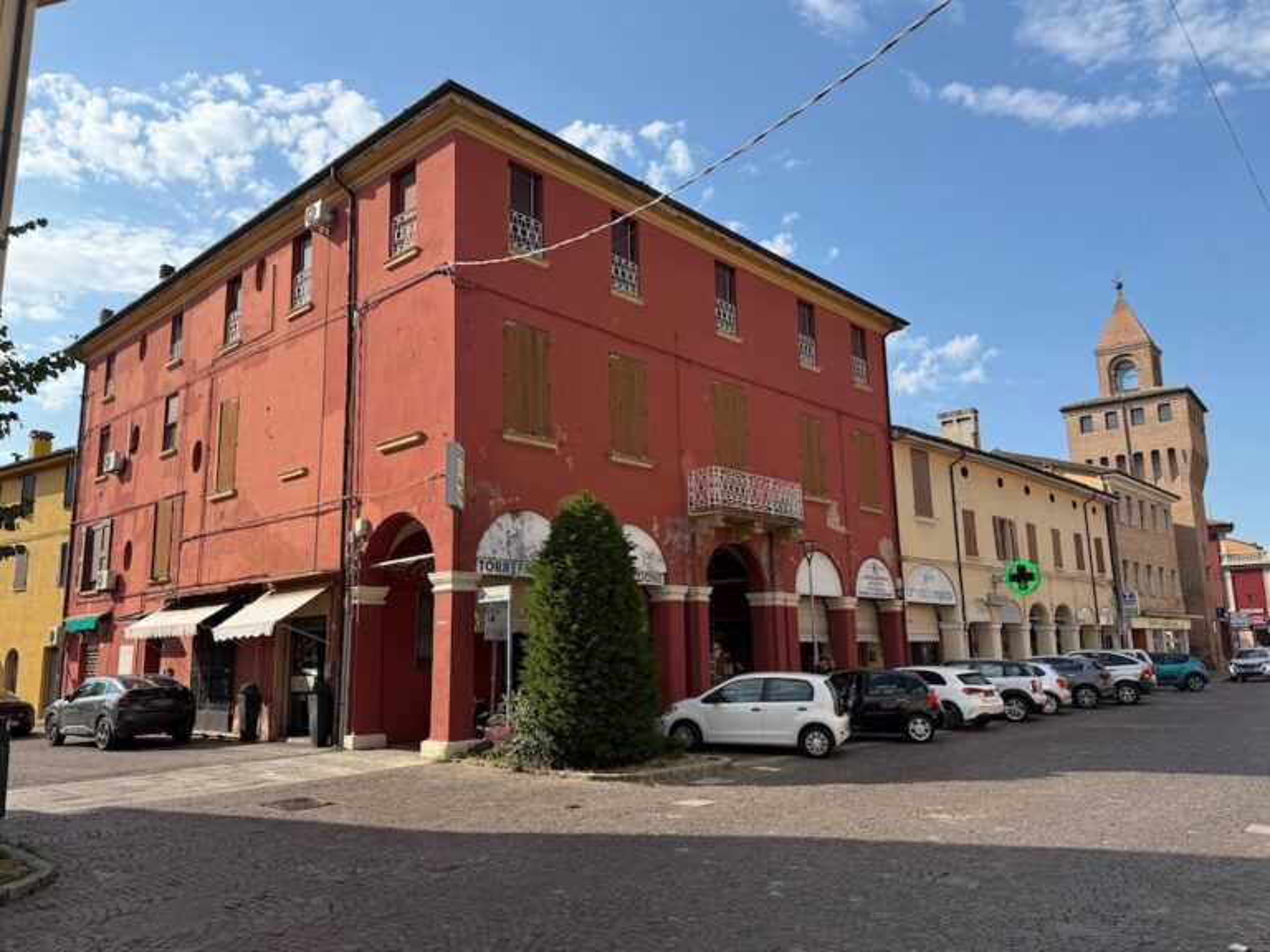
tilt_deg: +12.0
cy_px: 476
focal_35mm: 24
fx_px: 881
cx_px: 635
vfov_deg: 56.8
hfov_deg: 71.6
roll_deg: -1.2
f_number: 1.78
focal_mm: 6.76
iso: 100
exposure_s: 1/4405
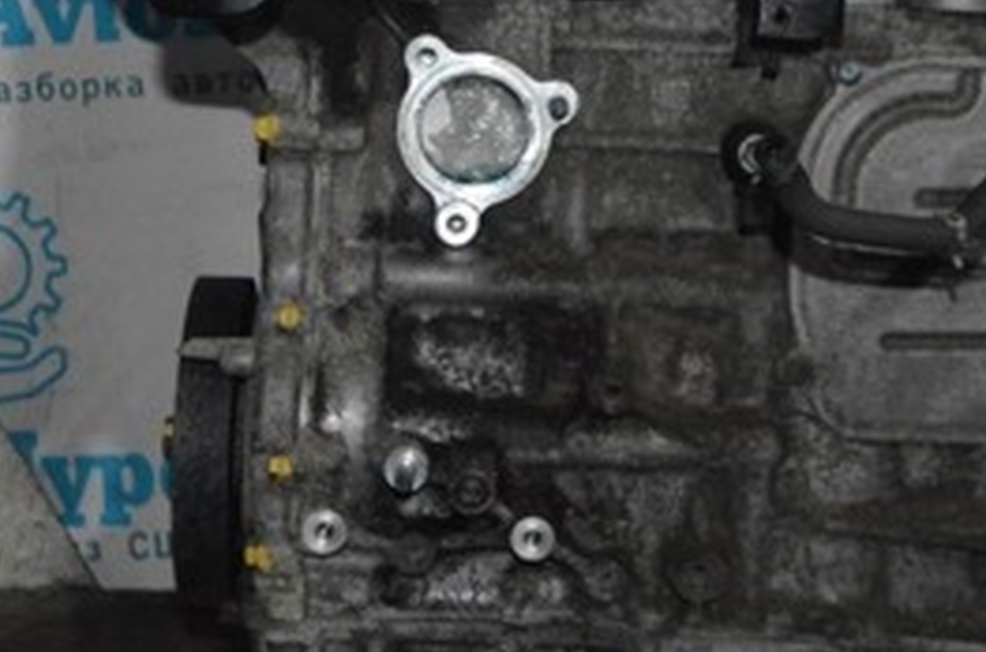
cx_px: 592
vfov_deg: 14.3
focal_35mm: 95
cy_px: 174
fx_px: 2596
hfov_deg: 21.5
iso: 3200
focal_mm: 26
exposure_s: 1/60
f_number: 4
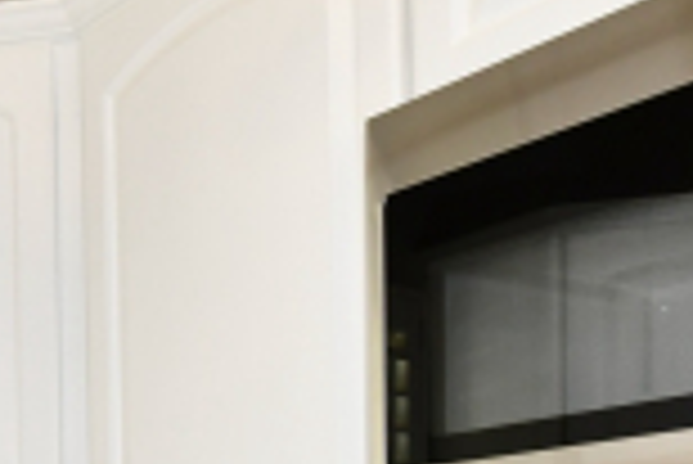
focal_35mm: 68
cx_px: -94
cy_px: 685
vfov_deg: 18.0
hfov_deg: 26.9
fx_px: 1310
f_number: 6.3
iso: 640
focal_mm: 14
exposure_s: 1/60
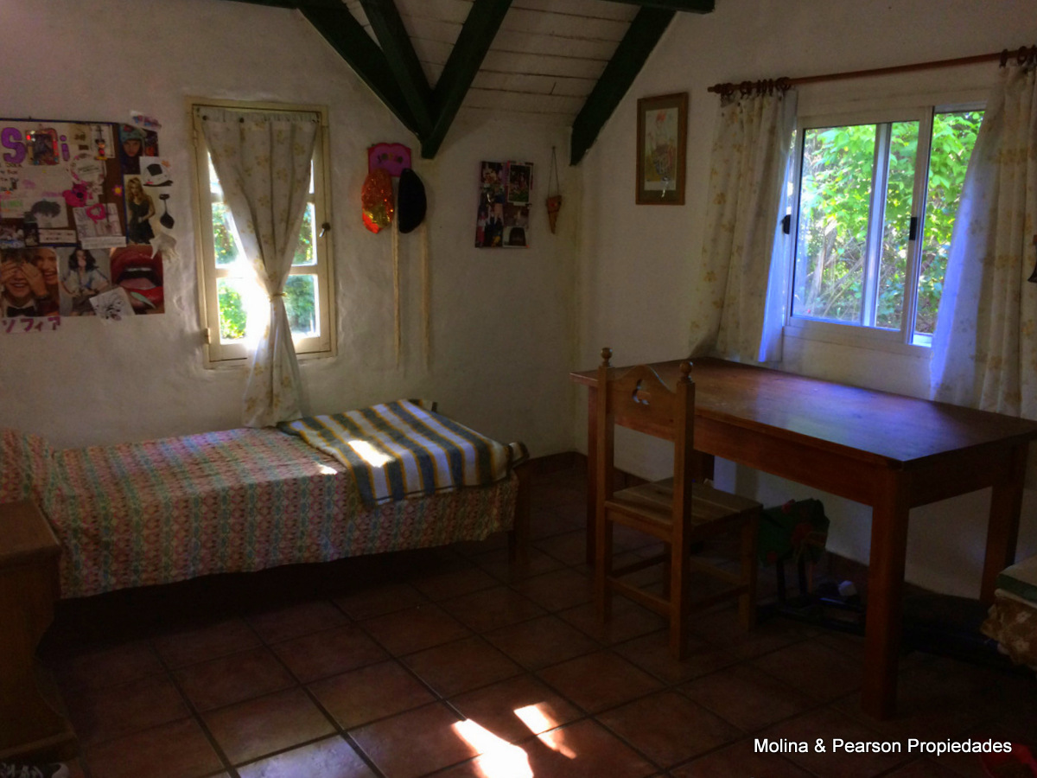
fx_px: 869
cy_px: 389
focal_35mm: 29
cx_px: 518
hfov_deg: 61.7
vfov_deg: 48.2
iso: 100
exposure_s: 1/33
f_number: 2.2
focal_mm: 4.15
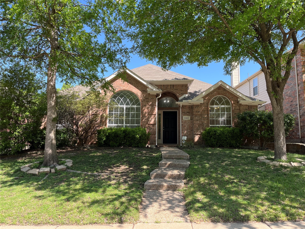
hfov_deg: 67.3
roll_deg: +0.5
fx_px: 229
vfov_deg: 53.1
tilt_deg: +6.6
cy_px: 114
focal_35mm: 26
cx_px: 152
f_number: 1.6
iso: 50
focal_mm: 5.1
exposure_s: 1/777
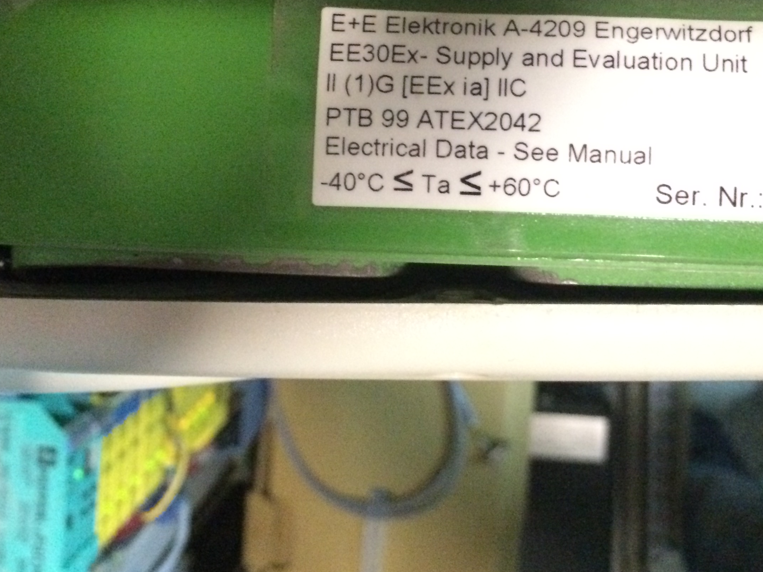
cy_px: 165
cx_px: 444
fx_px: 970
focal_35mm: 44
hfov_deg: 42.8
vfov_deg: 32.4
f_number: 2.2
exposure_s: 1/17
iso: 1000
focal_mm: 4.15
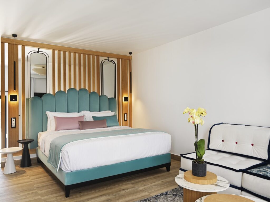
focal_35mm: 33
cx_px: 135
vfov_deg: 42.9
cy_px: 101
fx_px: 257
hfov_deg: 55.4
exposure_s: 1/3.33
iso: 100
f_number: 11
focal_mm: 42
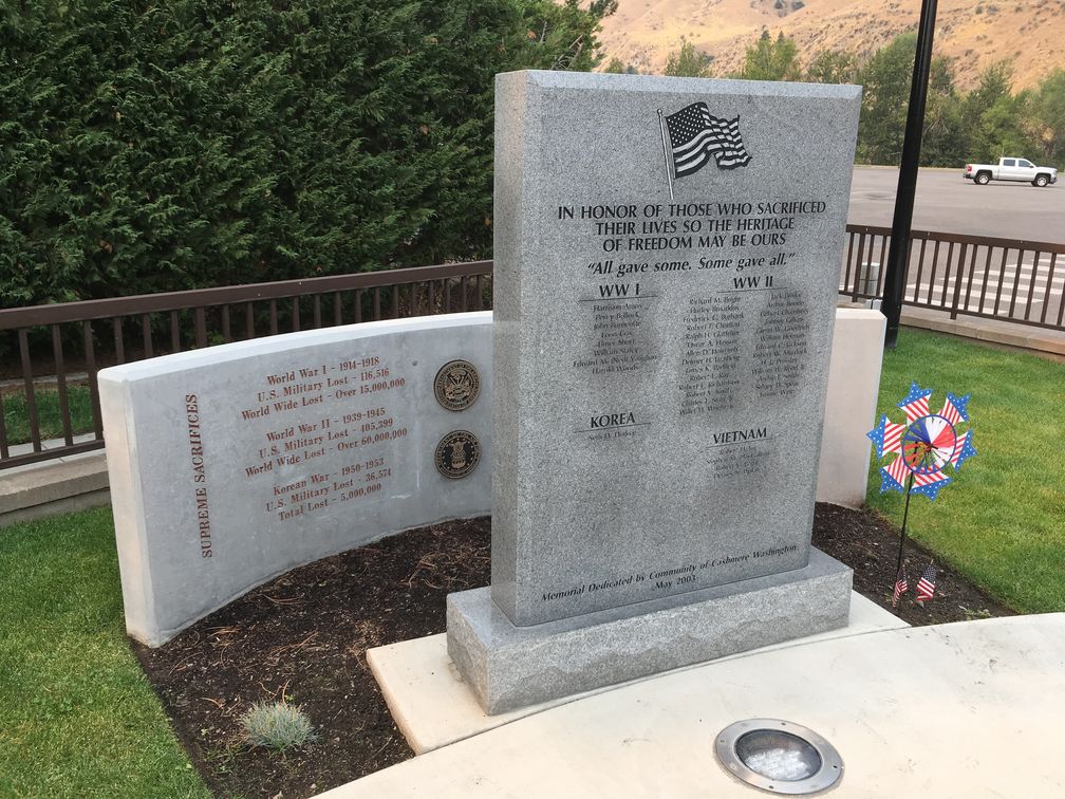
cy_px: 400
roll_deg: -1.2
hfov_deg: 61.7
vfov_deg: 48.2
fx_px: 892
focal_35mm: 29
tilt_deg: -16.9
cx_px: 532
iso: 25
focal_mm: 4.15
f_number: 2.2
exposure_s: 1/481
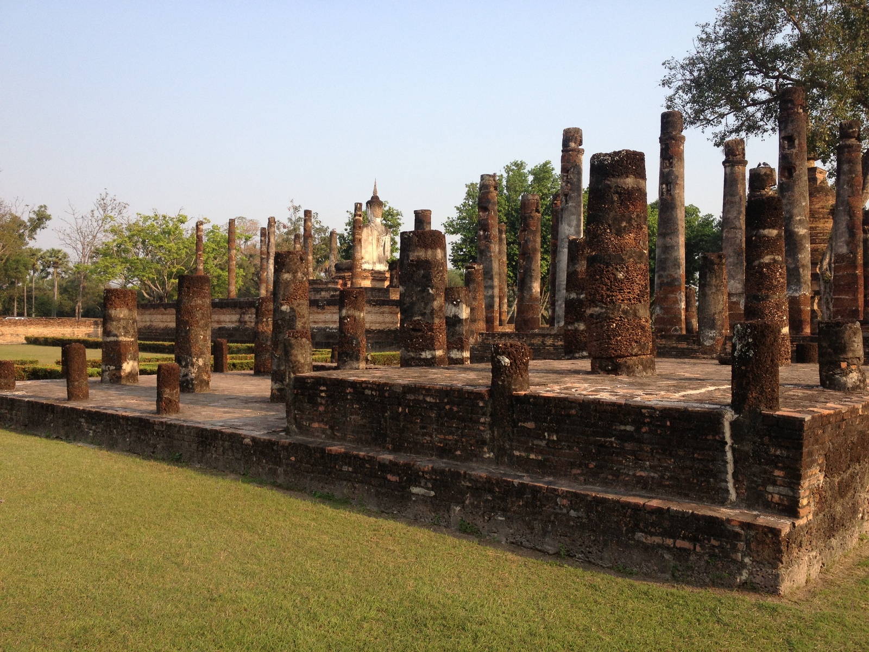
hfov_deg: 52.6
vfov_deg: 40.7
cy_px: 326
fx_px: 879
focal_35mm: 35
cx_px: 434
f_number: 2.4
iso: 50
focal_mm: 4.28
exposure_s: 1/657
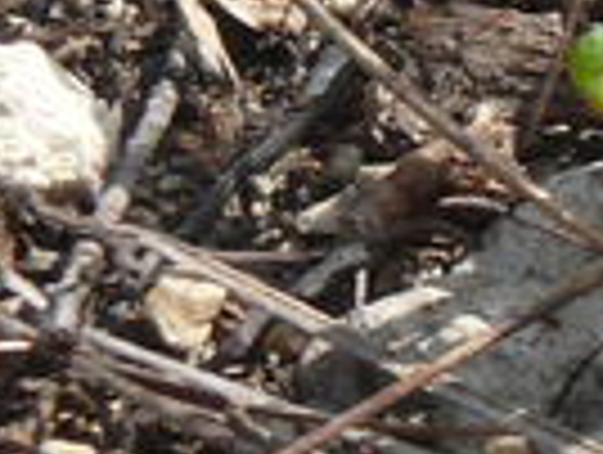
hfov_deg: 8.0
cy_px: 108
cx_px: 1595
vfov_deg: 6.7
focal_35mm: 222
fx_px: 3874
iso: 200
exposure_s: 1/250
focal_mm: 7.4
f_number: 5
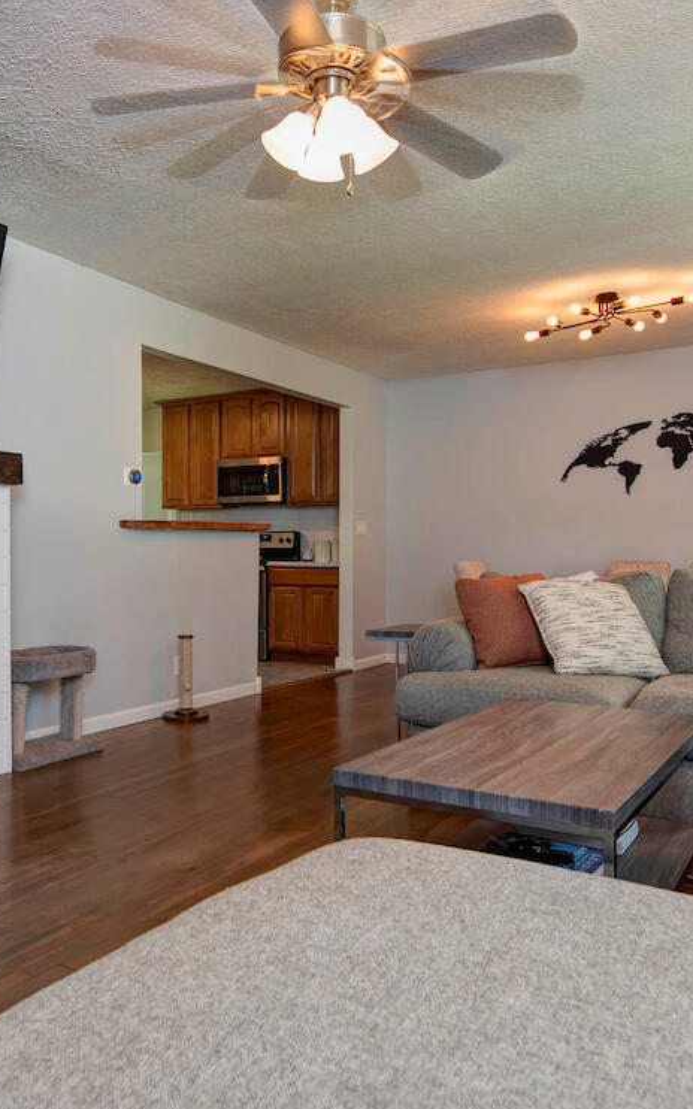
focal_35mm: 28
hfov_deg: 44.3
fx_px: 847
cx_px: 276
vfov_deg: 66.5
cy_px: 547
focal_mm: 17
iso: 400
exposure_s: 1/15
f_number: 6.7
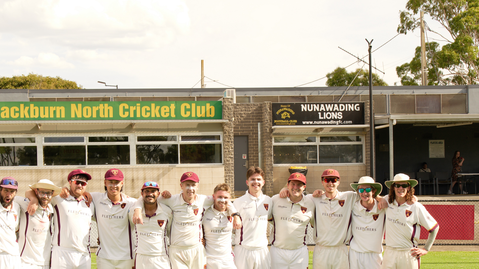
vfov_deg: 12.3
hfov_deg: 21.8
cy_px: 201
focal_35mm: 98
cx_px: 208
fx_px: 1245
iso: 160
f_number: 10
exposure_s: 1/125
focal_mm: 70
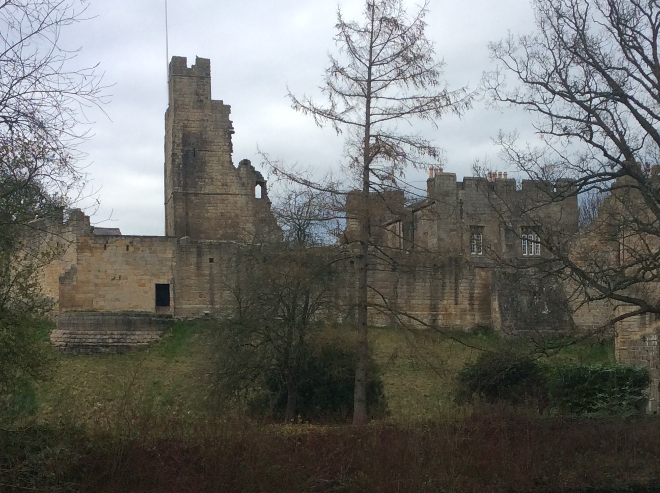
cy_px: 343
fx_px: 1218
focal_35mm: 64
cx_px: 412
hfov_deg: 30.2
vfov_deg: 22.7
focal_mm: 3.3
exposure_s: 1/841
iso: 32
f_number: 2.4
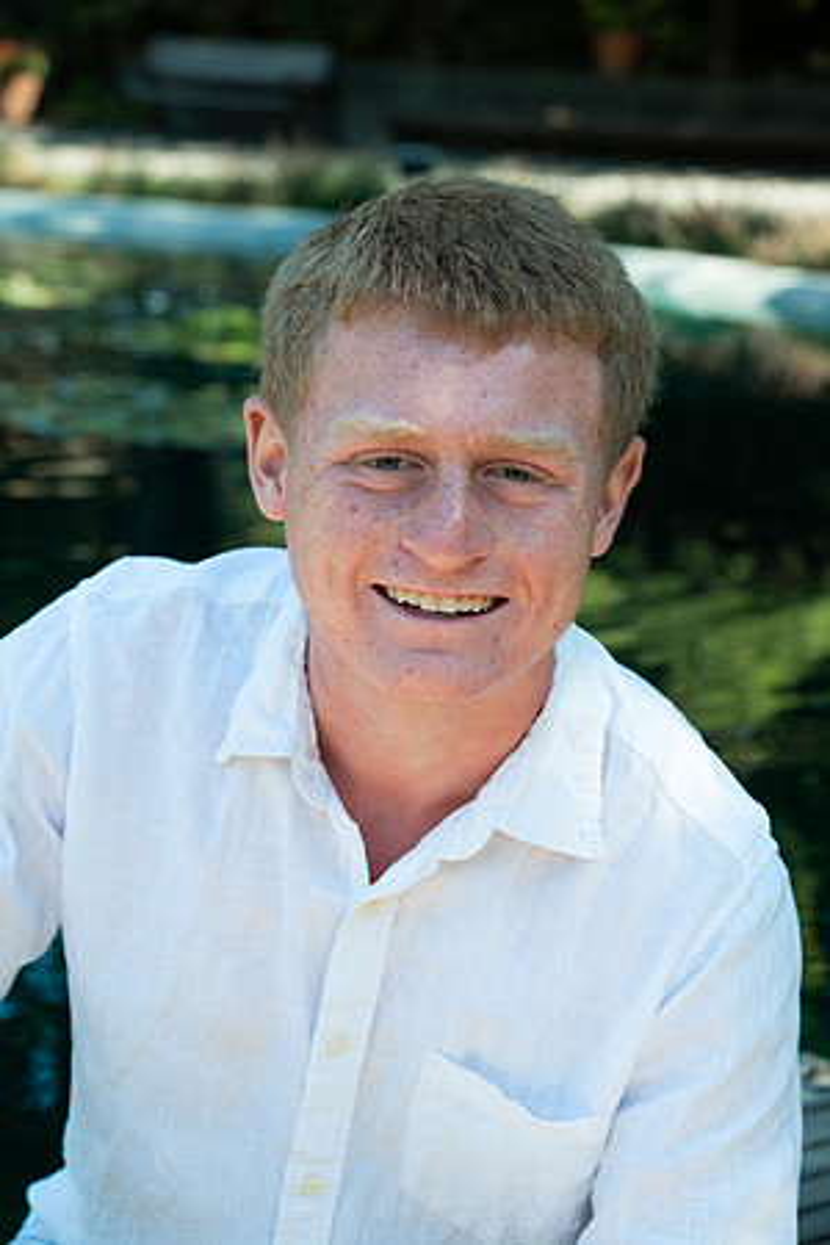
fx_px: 2317
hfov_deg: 20.3
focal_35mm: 67
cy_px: 622
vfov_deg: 30.1
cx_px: 415
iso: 800
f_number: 6
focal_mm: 67
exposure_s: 1/800
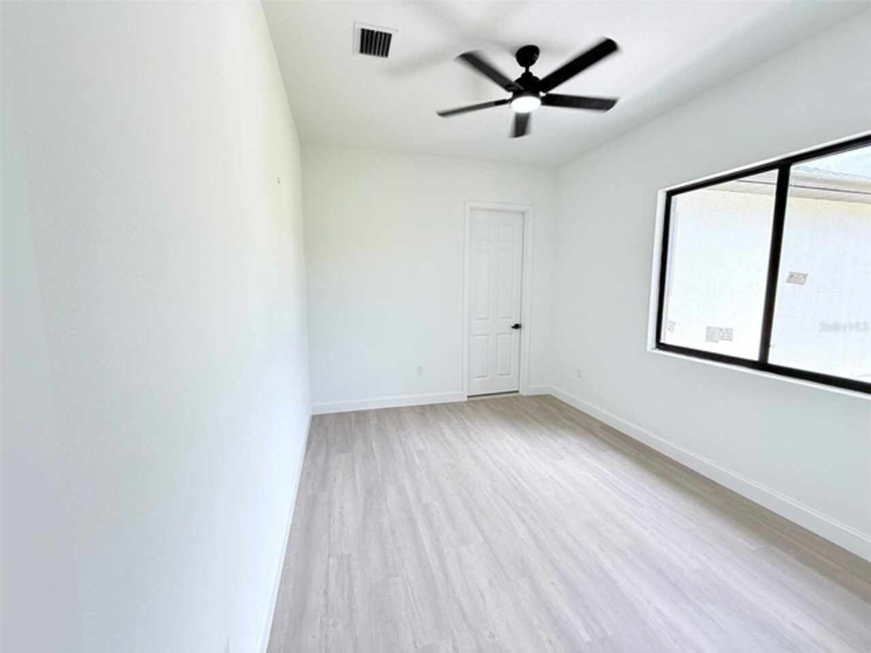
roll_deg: -0.4
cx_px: 436
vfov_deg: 85.7
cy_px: 326
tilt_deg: -7.4
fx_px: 352
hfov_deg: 102.1
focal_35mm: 14
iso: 125
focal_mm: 2.22
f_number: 2.2
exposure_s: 1/100
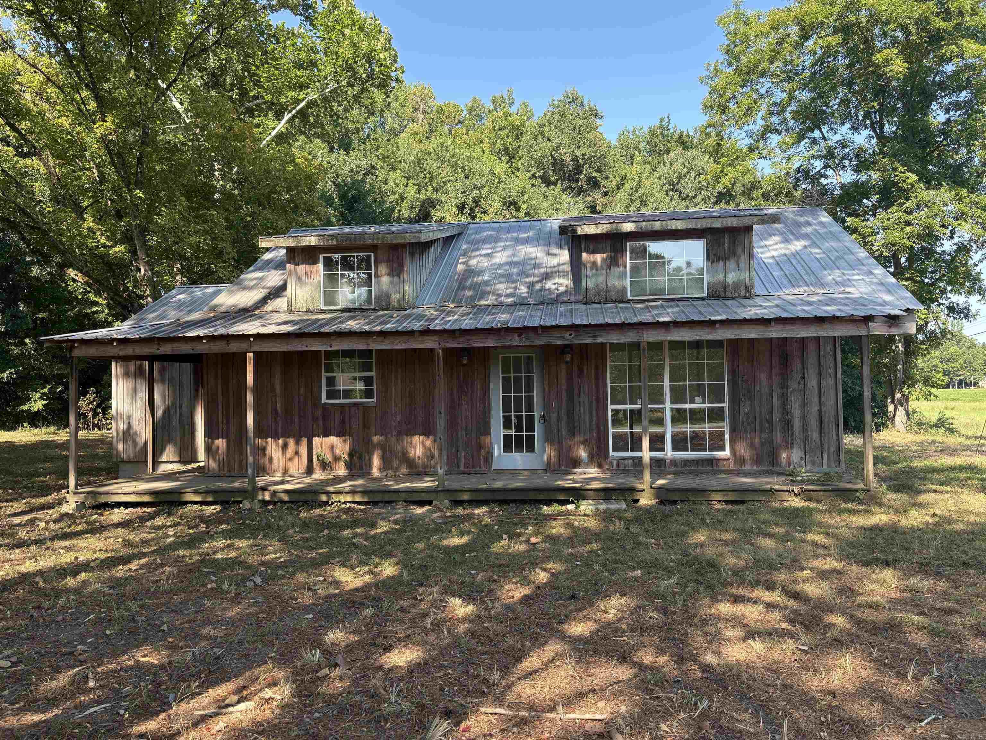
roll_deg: +1.9
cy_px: 370
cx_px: 493
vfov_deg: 53.1
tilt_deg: +2.7
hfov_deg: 67.3
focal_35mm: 26
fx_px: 741
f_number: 1.6
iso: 50
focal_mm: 5.96
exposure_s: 1/635
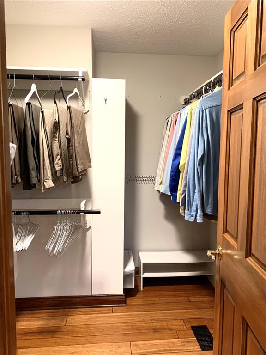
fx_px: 266
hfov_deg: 53.1
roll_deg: -1.9
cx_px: 133
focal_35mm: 26
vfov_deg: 67.3
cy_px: 178
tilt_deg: -5.3
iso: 200
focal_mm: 4.25
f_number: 1.8
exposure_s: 1/60
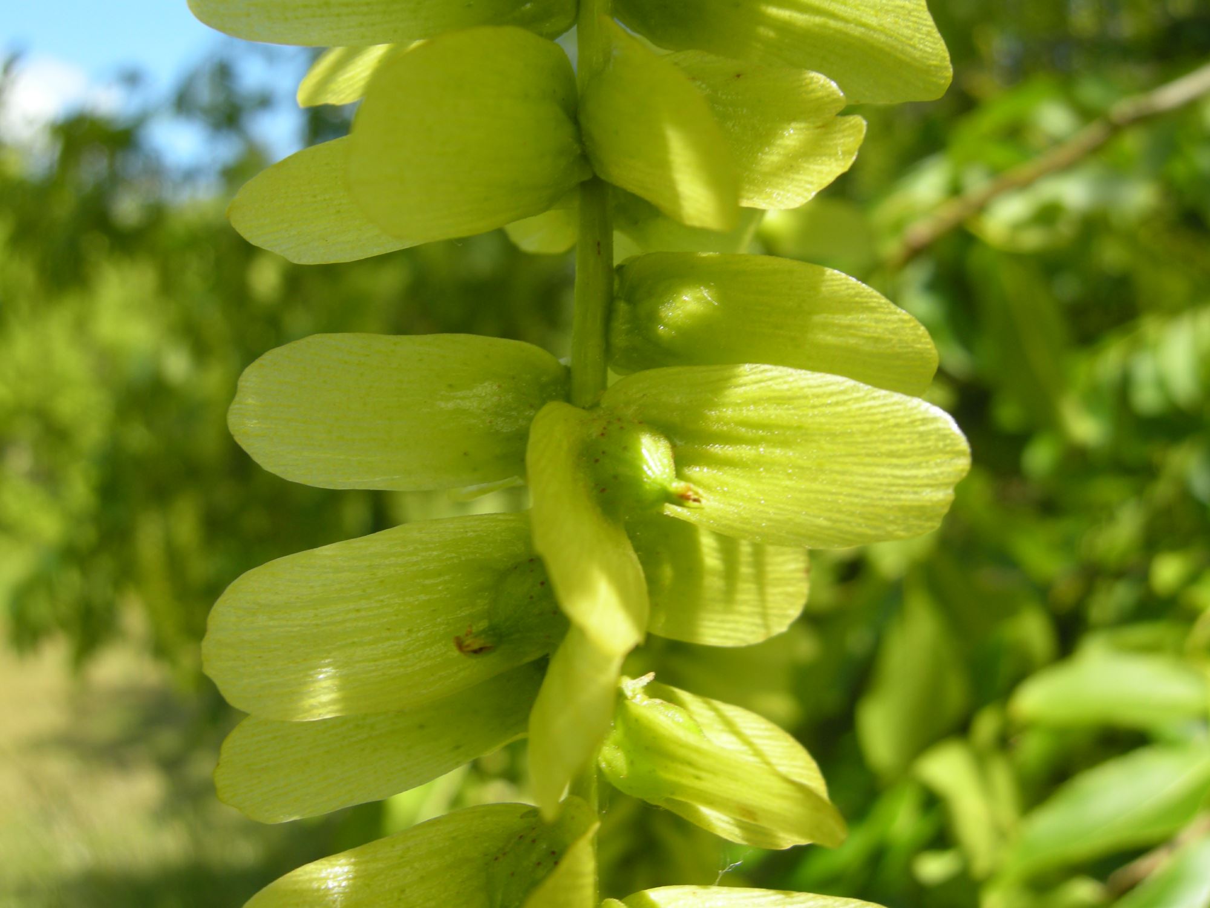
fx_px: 1223
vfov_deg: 40.7
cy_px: 454
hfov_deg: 52.6
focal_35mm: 35
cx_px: 605
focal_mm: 7.5
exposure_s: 1/161
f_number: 4.8
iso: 64
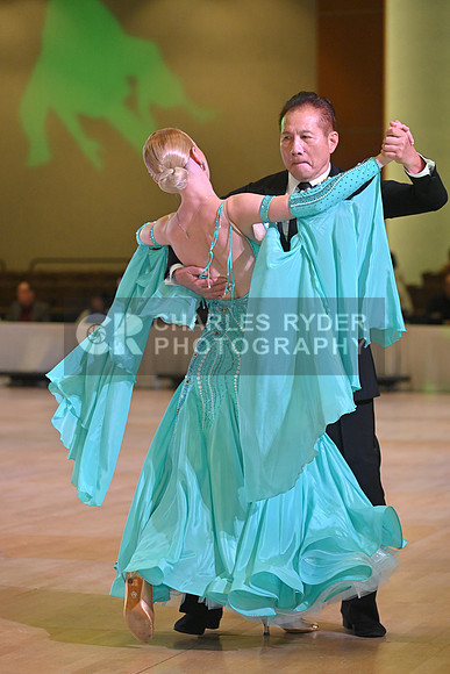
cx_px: 225
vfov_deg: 15.8
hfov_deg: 10.6
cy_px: 337
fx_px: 2436
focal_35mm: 130
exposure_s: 1/400
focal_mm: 130
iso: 3200
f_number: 5
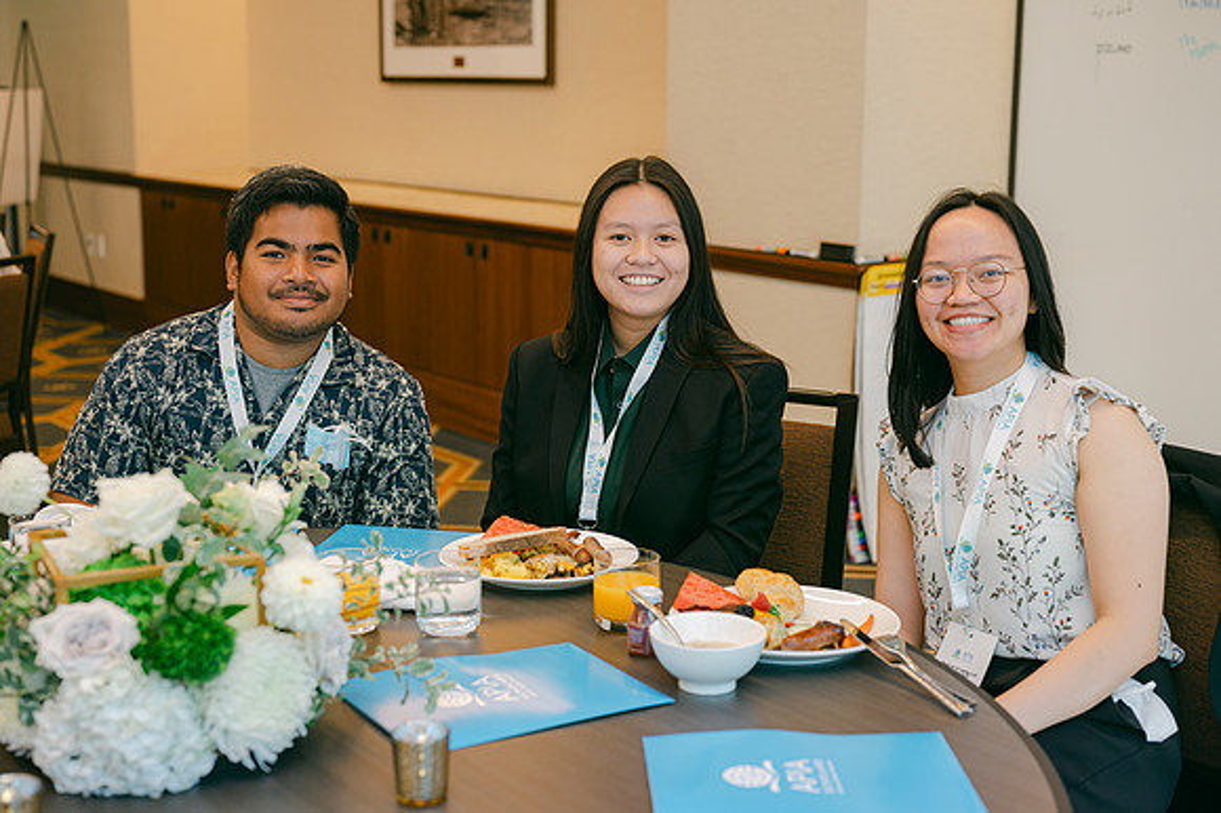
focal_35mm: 50
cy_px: 406
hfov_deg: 39.6
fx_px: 1695
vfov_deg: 27.0
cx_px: 610
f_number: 3.2
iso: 1600
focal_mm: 50
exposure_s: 1/125
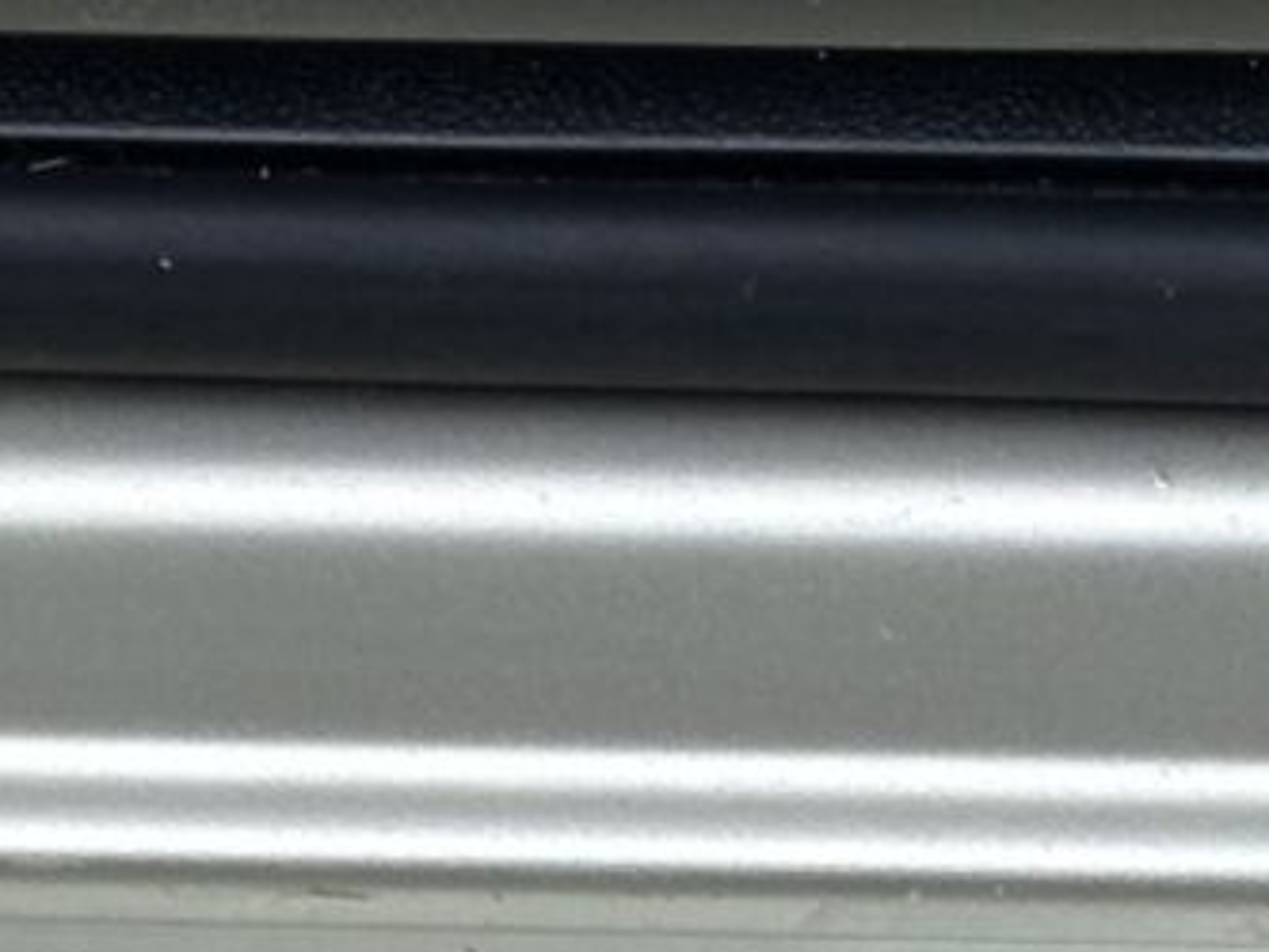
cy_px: 1584
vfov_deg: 5.0
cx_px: 1094
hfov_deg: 6.7
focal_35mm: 295
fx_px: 10818
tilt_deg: -50.1
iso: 64
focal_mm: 6.86
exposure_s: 1/2028
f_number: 1.78
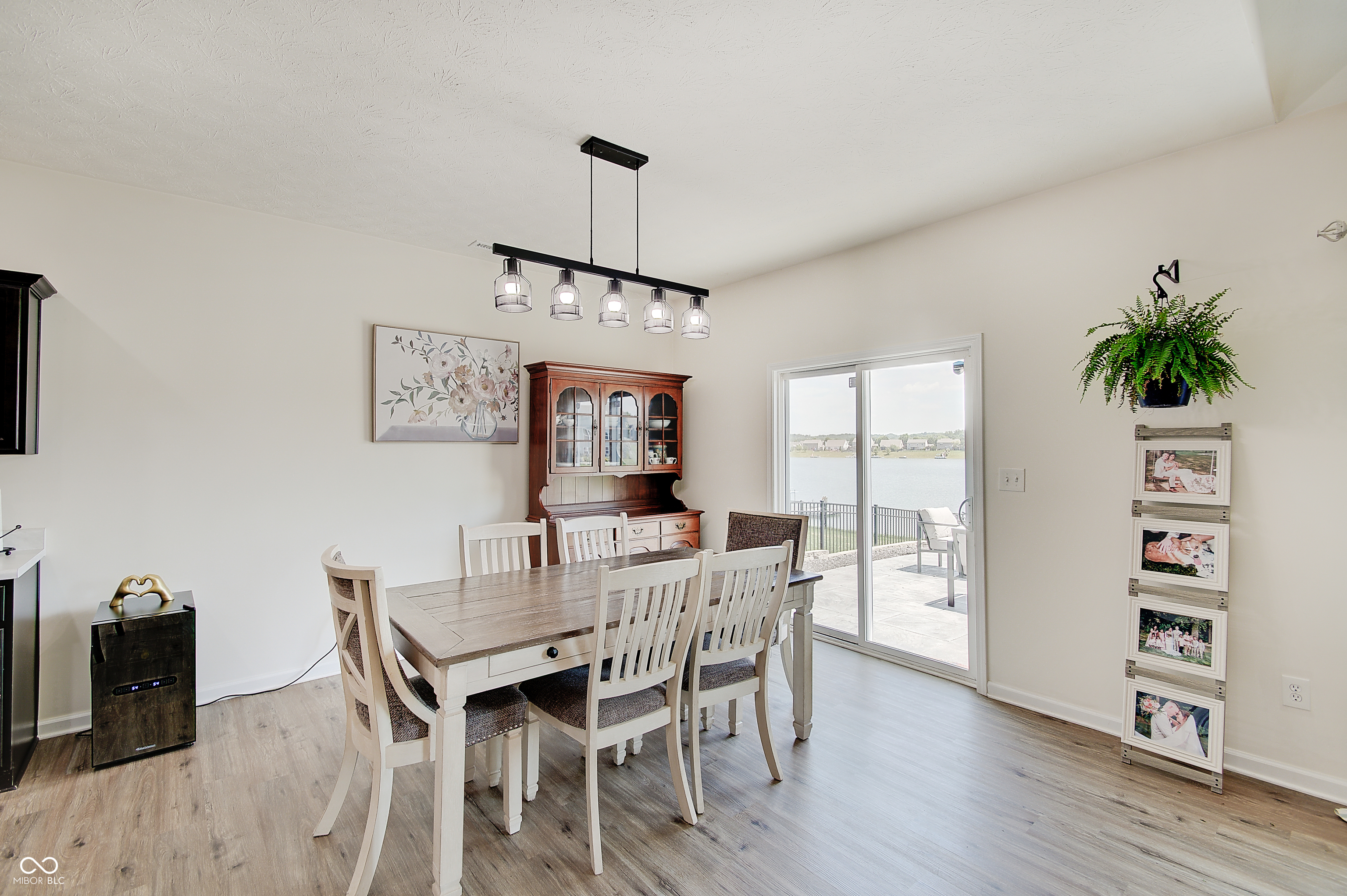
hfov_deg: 100.4
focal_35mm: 15
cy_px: 448
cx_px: 674
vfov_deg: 77.3
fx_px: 561
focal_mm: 10
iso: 100
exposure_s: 1/13
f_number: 9
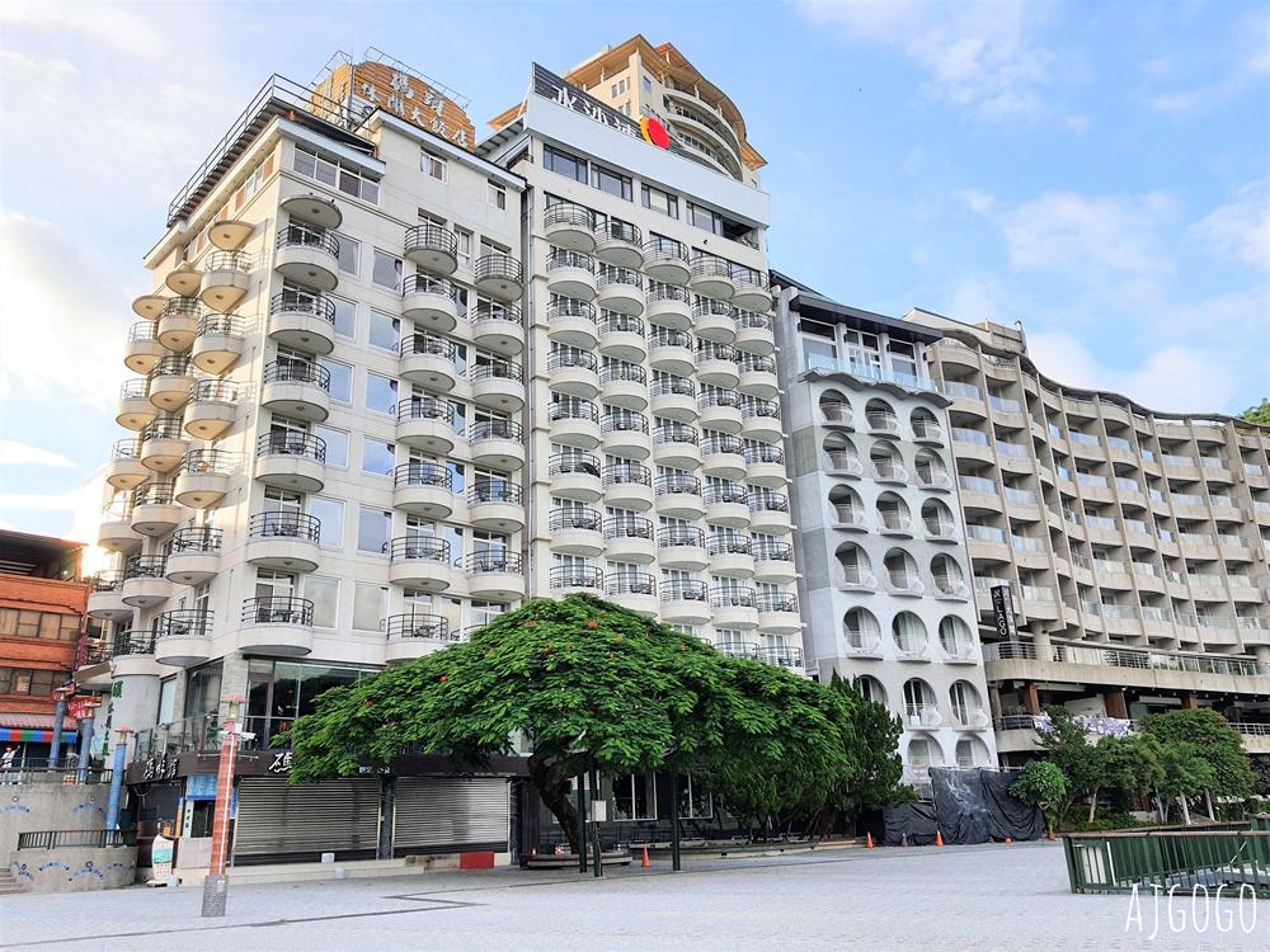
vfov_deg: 53.1
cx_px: 635
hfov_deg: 67.3
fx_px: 954
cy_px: 476
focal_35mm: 26
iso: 50
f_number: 1.7
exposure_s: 1/448
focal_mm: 4.32
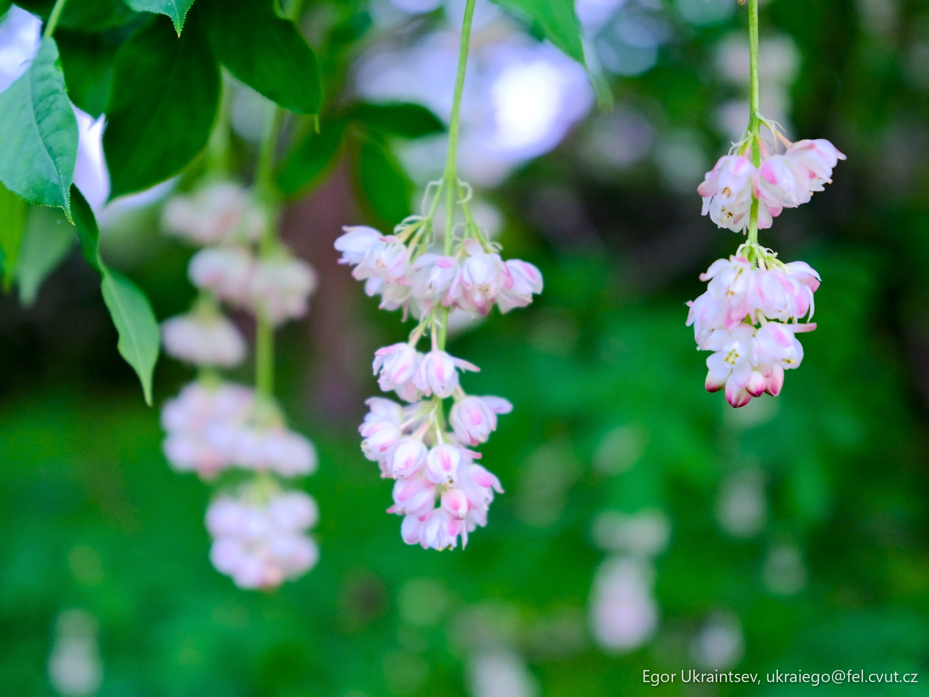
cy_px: 348
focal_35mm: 55
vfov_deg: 26.6
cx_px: 464
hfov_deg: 34.9
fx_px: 1476
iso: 3200
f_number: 5.6
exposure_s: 1/52
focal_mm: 70
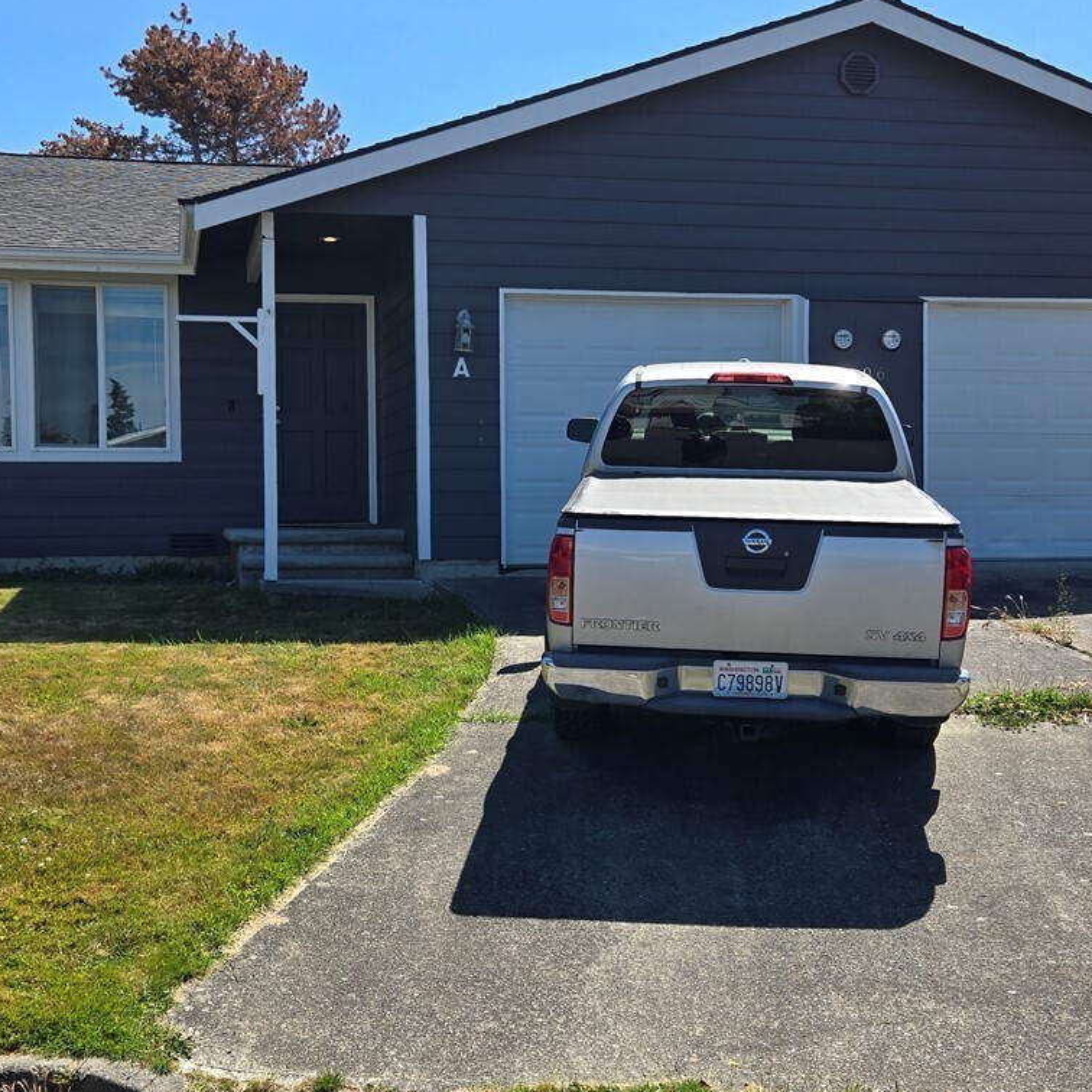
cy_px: 581
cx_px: 498
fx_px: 1535
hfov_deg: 39.1
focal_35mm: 43
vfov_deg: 39.2
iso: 25
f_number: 1.8
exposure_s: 1/1480
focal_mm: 5.4
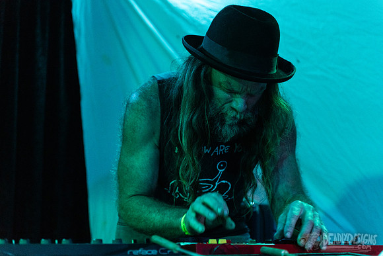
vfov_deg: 20.6
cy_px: 128
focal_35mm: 66
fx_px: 702
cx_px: 192
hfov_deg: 30.5
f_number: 3.2
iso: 2500
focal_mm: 66
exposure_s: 1/80
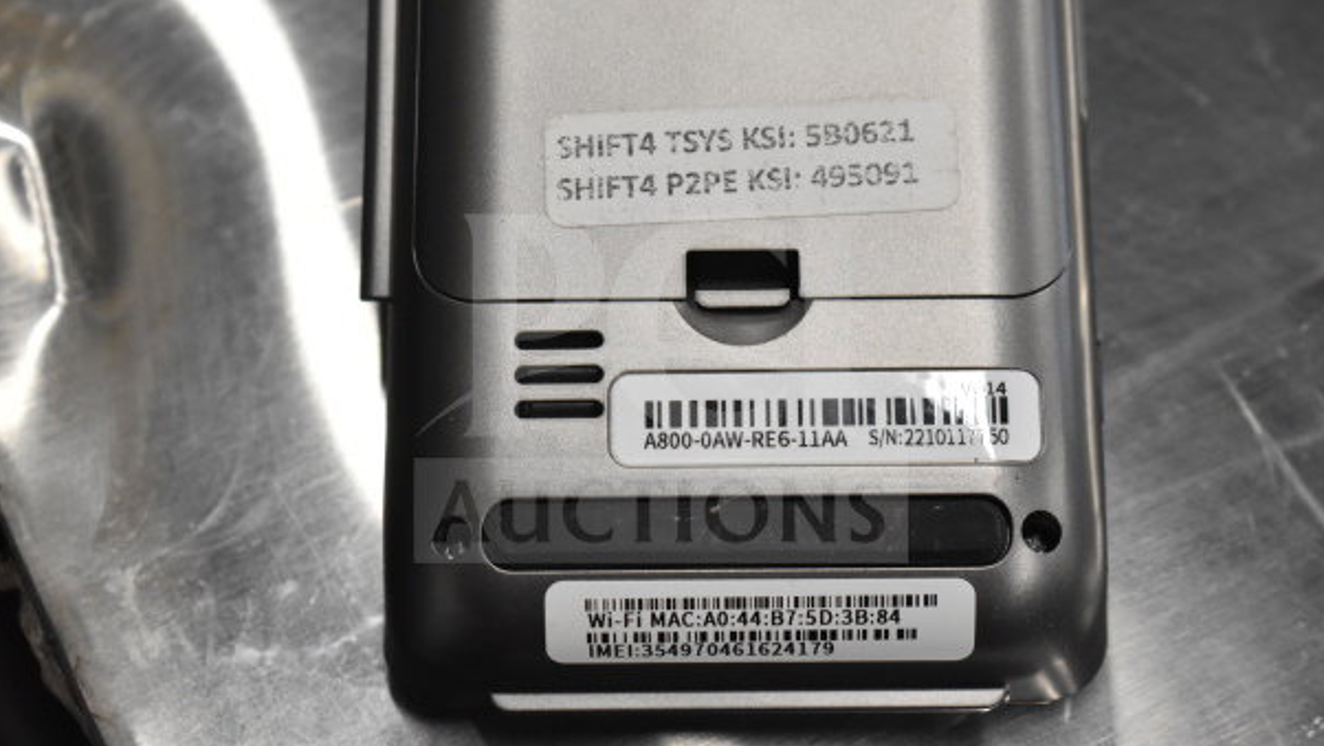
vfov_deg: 13.8
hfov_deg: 24.3
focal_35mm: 88
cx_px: 660
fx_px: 3074
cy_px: 388
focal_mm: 55
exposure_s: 1/100
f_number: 5.6
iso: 2800
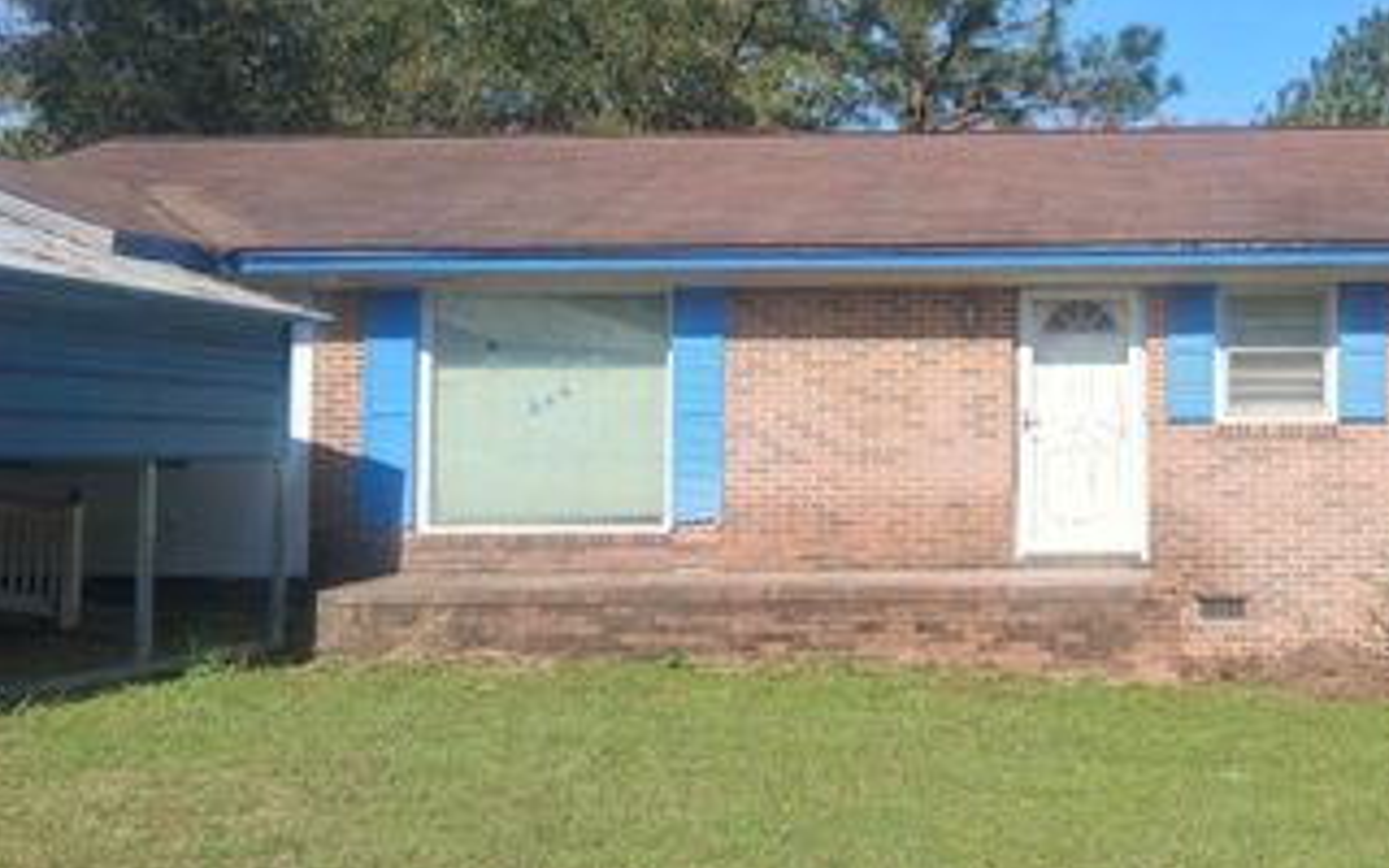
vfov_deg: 29.8
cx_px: 1081
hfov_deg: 44.3
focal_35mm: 43
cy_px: 349
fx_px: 1628
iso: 25
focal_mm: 3.98
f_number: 1.8
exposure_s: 1/440
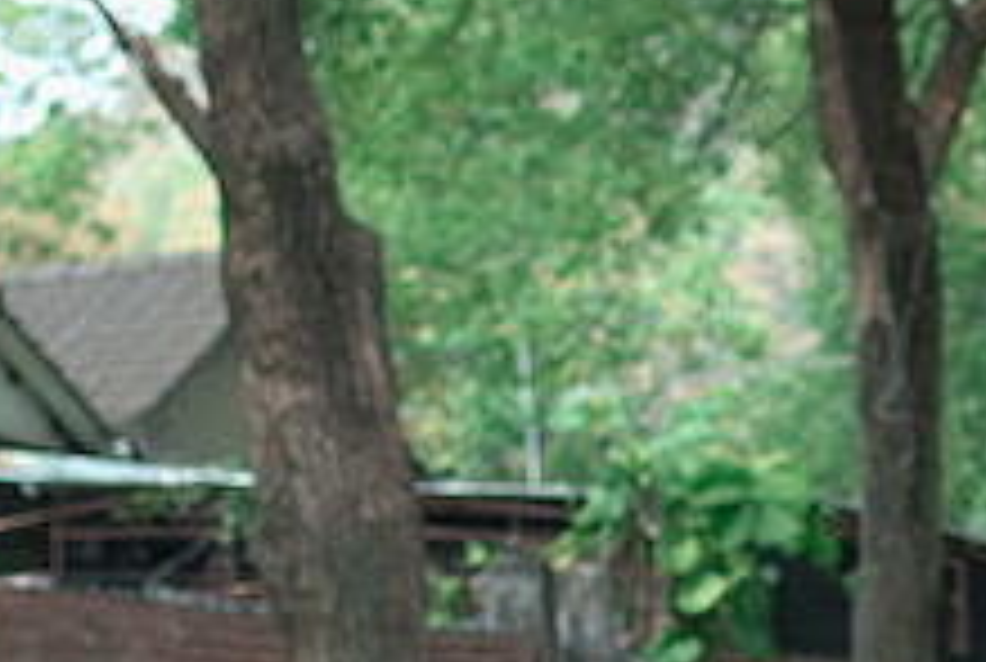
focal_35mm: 192
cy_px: 739
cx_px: 806
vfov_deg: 7.2
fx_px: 5265
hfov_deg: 10.7
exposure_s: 1/320
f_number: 2.8
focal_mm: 35
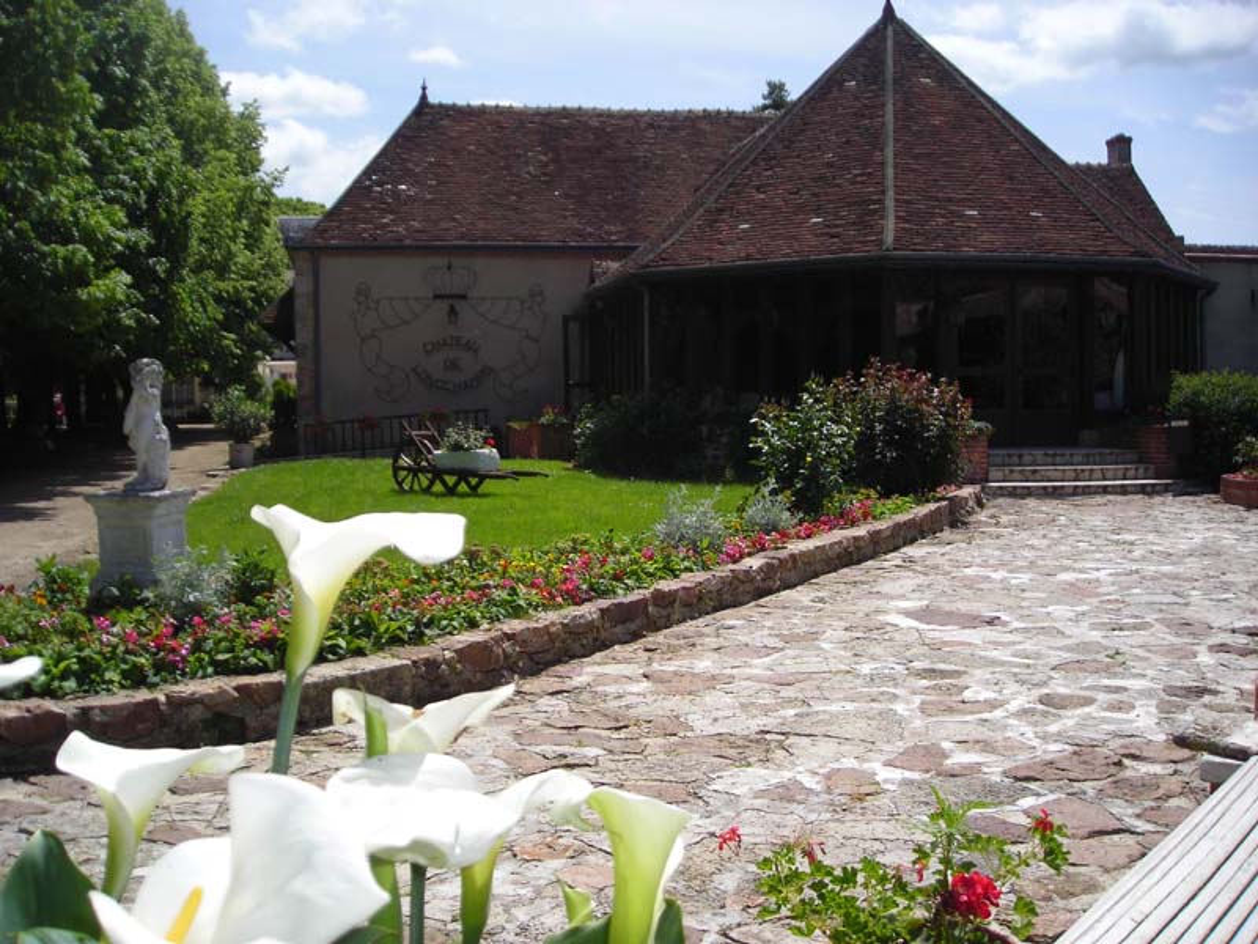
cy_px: 472
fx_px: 1381
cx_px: 629
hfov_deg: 49.0
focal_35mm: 38
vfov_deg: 37.7
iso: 50
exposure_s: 1/252
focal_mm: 6.3
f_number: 6.4
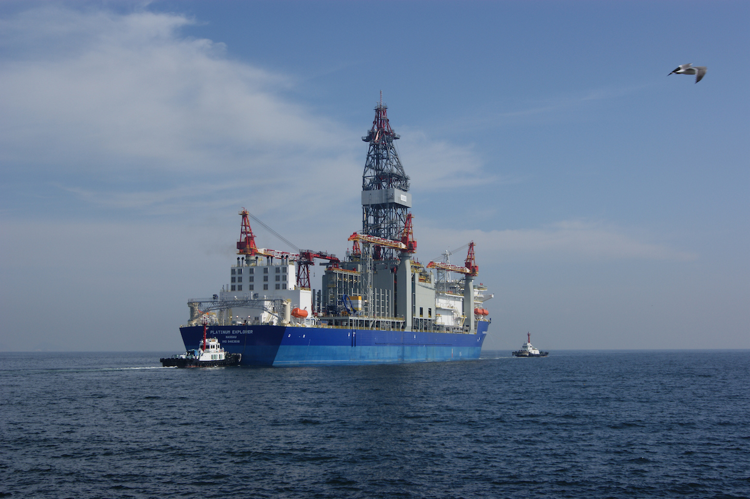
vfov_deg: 29.8
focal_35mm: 45
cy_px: 250
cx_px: 375
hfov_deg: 43.6
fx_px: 937
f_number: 13
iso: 100
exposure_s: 1/250
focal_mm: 30
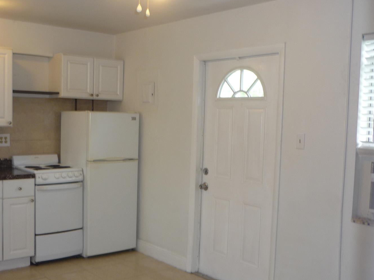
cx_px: 162
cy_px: 149
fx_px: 432
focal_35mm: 40
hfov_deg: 46.7
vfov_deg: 35.9
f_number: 2.8
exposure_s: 1/30
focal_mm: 5.5
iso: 100
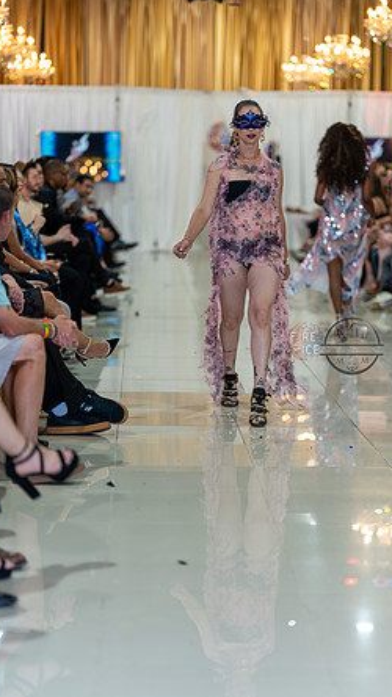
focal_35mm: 90
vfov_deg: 23.7
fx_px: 1665
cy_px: 346
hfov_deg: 13.4
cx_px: 218
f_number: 1.4
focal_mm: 85
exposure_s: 1/160
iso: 100
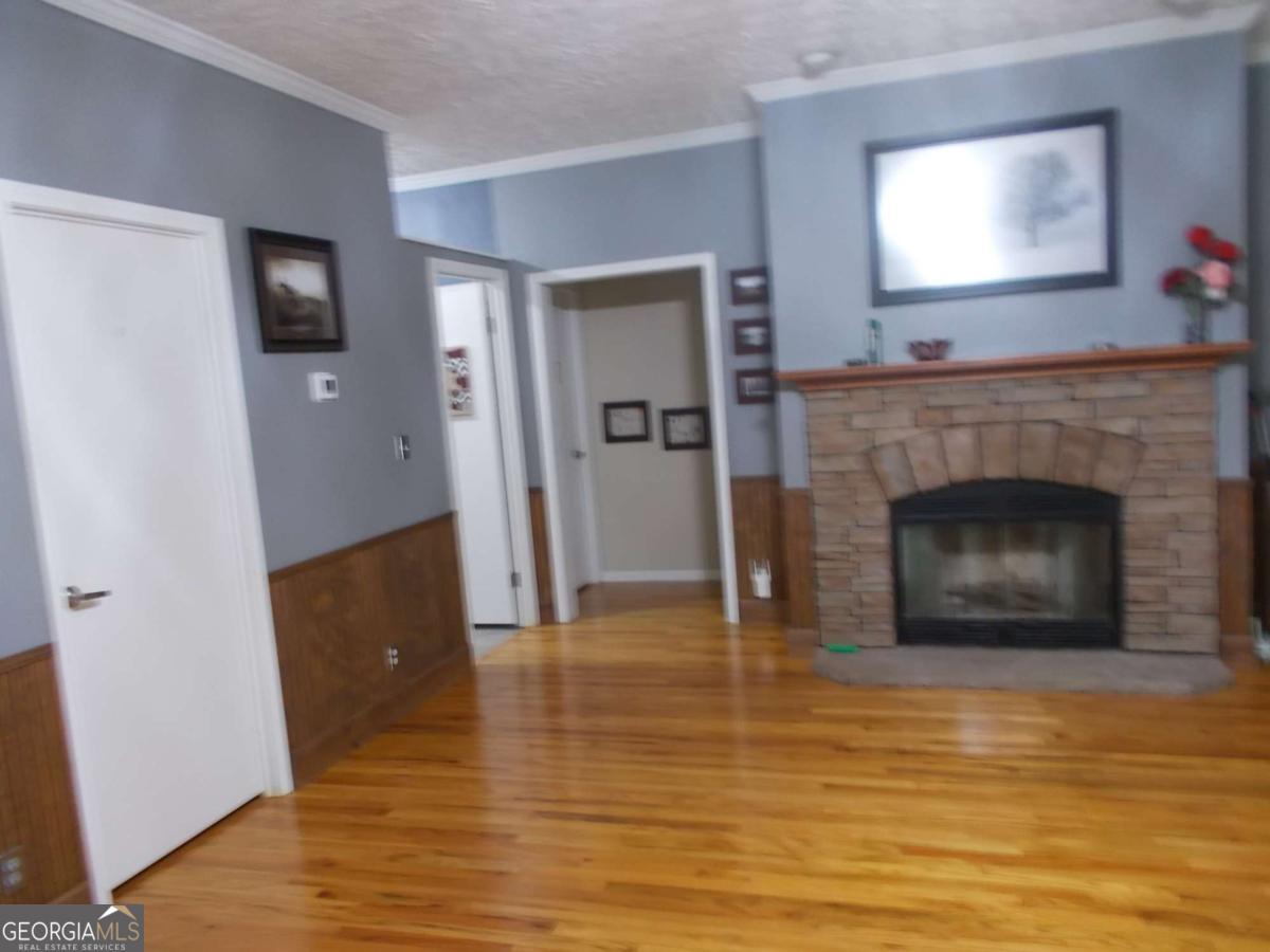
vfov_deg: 53.1
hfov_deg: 67.3
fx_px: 954
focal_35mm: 26
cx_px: 635
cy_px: 476
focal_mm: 4.6
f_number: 3.2
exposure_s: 1/3
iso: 200
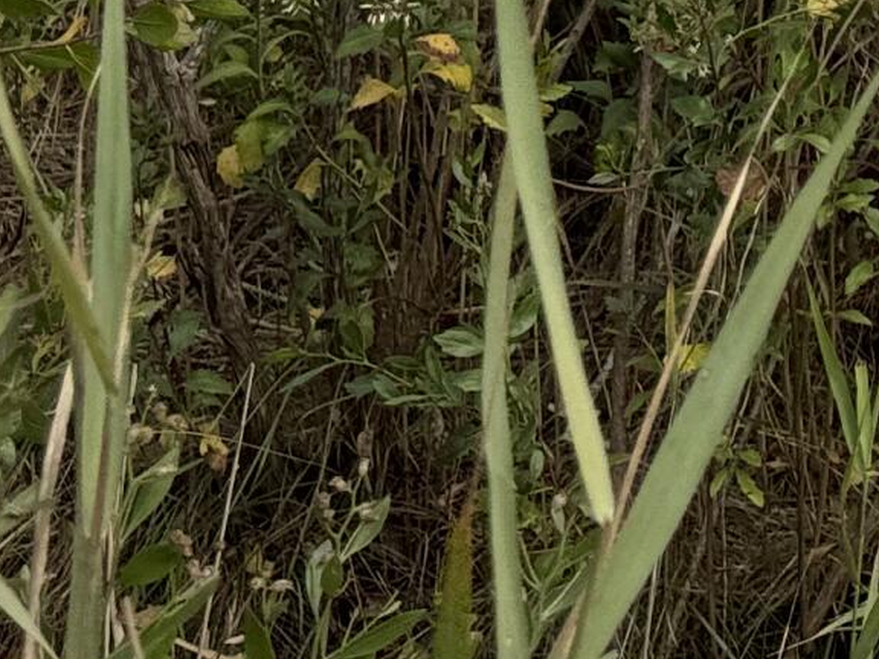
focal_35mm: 125
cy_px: -952
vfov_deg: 10.2
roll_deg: -0.3
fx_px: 3174
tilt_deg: -6.0
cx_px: 1547
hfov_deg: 14.1
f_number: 1.78
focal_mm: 6.76
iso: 80
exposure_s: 1/5348
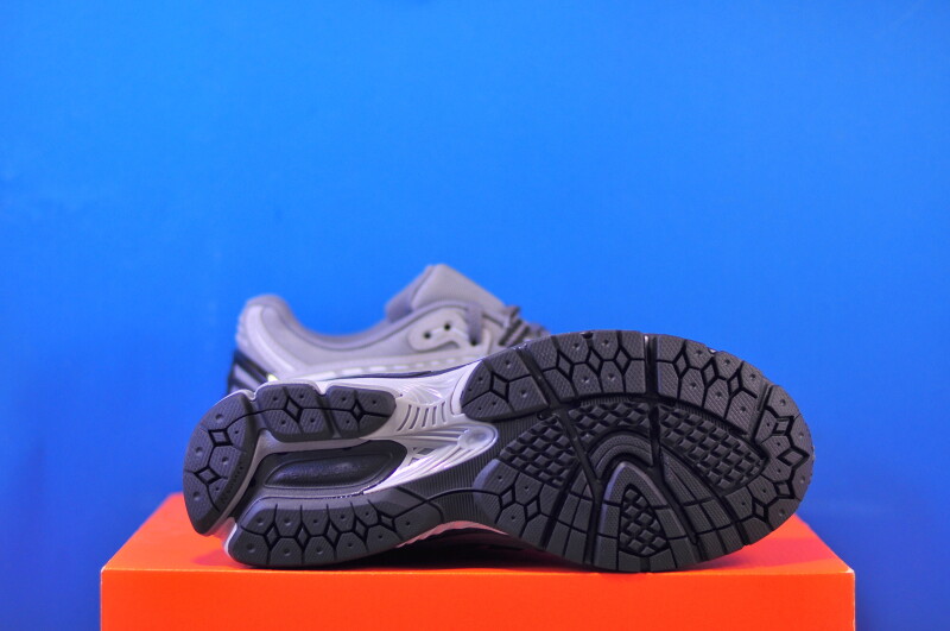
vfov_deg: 18.1
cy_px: 316
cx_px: 475
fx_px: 1976
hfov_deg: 27.0
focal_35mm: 75
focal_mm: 50
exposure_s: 1/320
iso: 250
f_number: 2
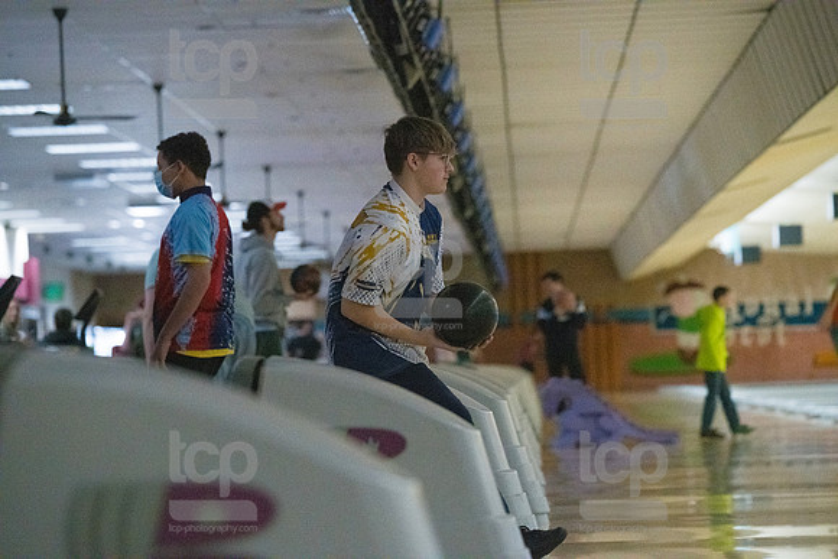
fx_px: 3143
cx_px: 419
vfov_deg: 10.2
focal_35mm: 135
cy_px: 280
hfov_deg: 15.2
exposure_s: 1/1000
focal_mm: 135
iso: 10000
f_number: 4
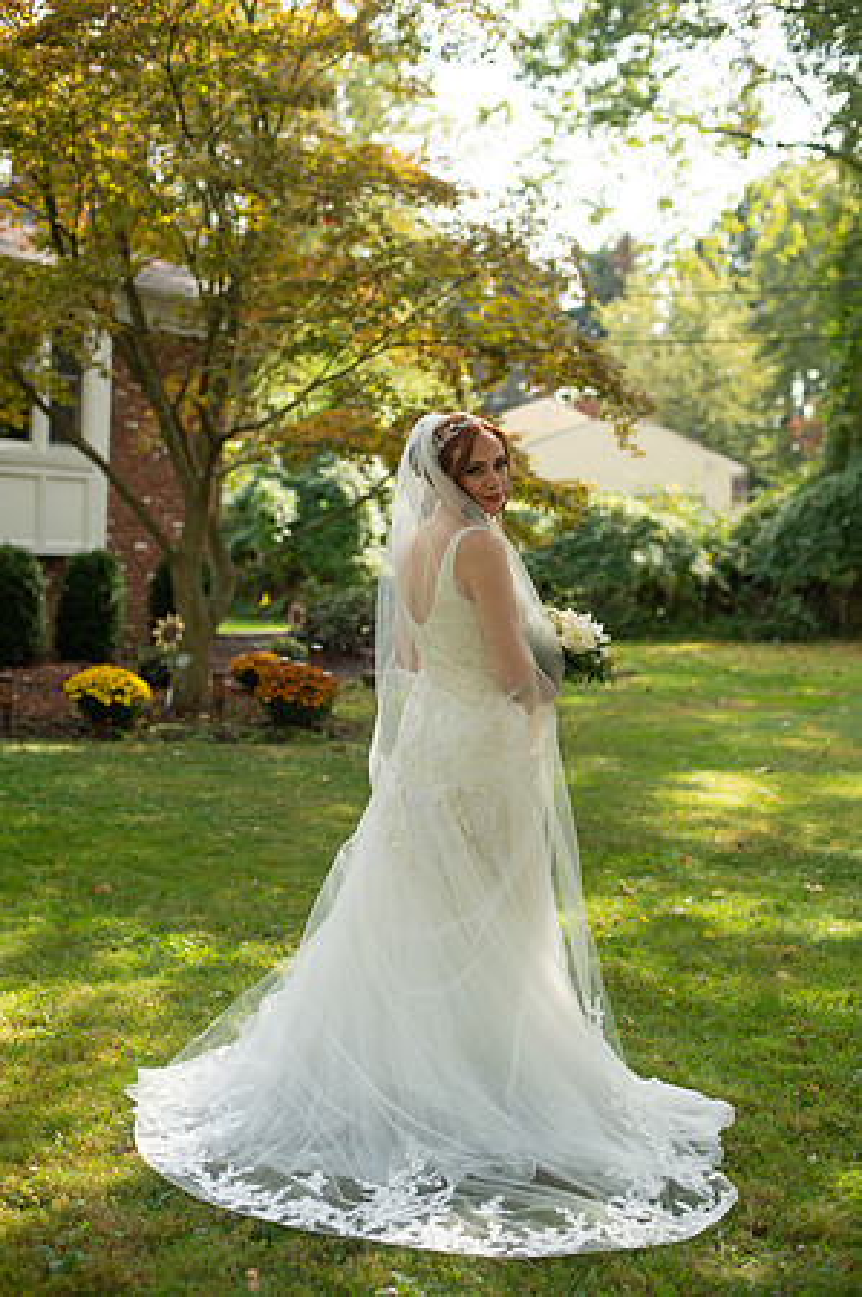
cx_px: 431
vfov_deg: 39.6
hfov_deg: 26.9
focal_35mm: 50
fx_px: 1800
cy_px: 648
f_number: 3.2
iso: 320
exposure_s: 1/1600
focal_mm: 50
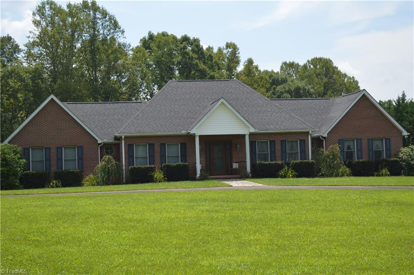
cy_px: 138
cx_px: 207
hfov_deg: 37.9
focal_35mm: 52
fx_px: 603
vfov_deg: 25.7
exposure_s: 1/500
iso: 100
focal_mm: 35
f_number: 5
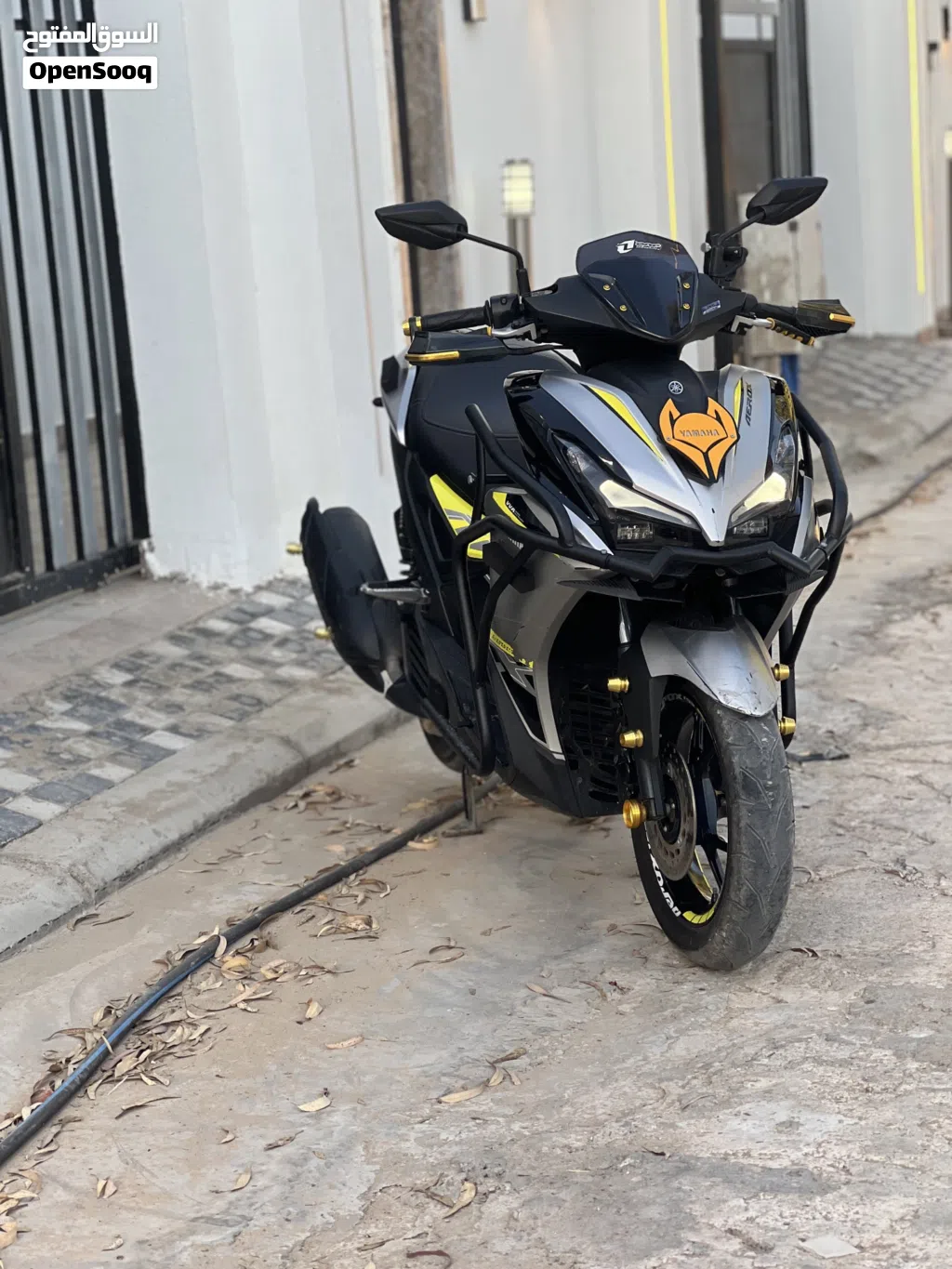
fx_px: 2823
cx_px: 476
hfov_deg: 19.1
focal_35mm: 77
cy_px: 634
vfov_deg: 25.3
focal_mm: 9
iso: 25
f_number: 2.8
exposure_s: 1/100
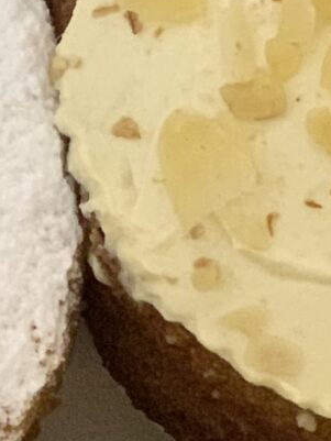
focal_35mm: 332
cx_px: -459
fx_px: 4231
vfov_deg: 5.8
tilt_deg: -63.1
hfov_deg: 4.4
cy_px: -526
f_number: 2.4
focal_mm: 6
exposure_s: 1/60
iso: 250
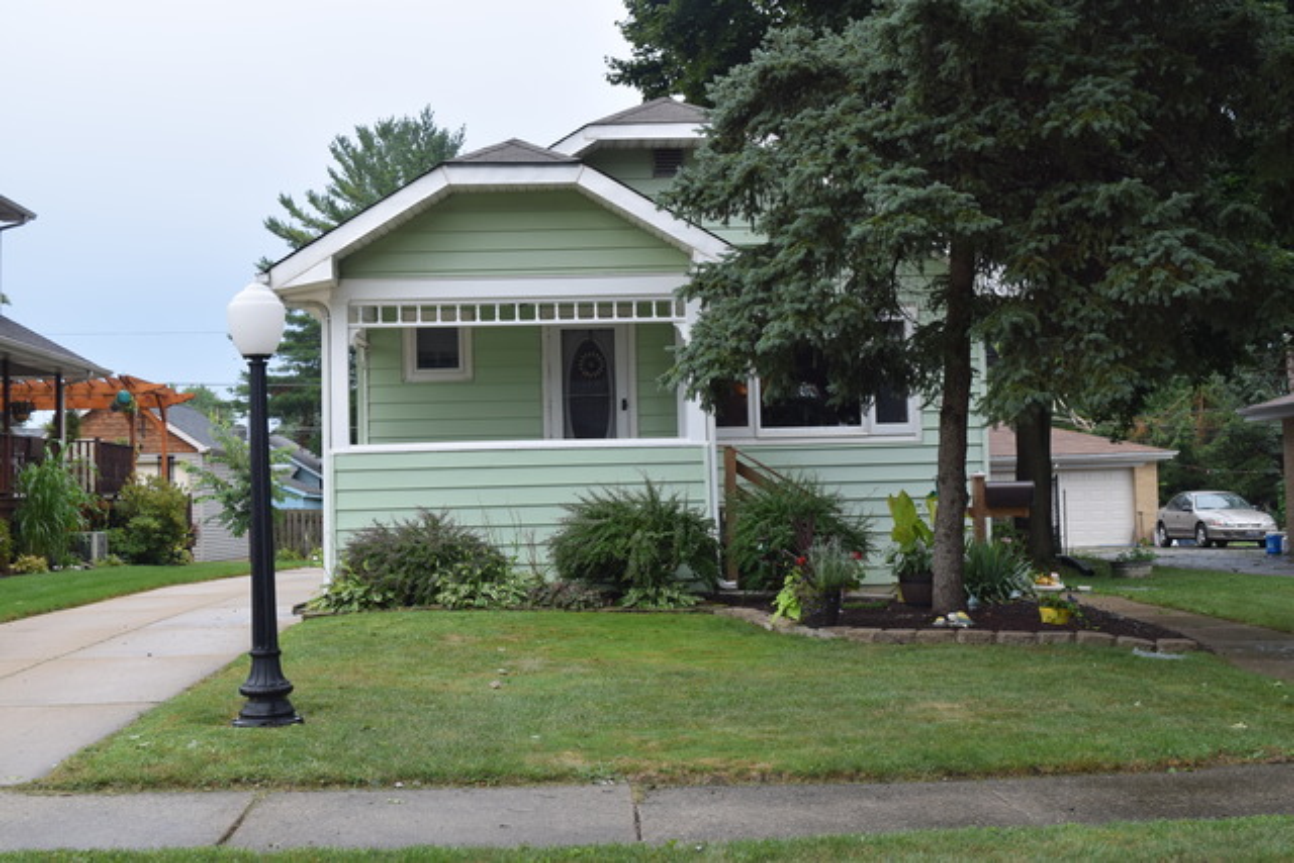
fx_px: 1510
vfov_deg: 31.9
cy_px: 432
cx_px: 647
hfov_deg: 46.4
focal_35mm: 42
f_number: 8
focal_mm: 28
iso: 280
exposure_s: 1/250
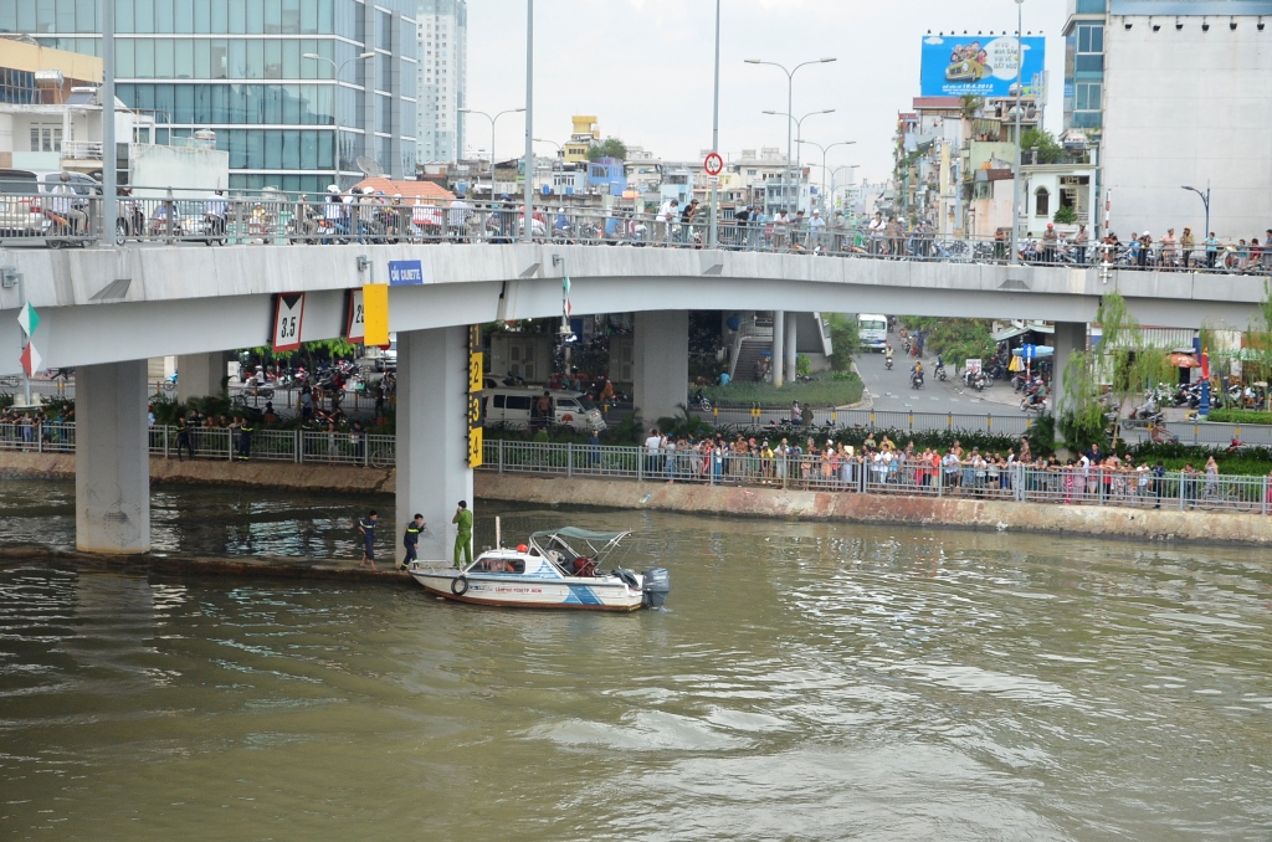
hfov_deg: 33.5
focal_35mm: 60
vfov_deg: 22.5
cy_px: 421
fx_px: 2115
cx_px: 636
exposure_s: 1/100
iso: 800
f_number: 4.5
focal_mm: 40
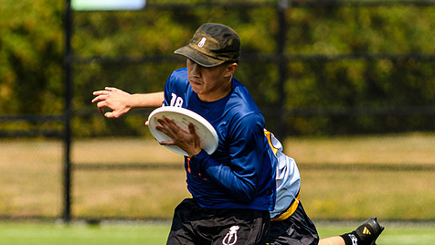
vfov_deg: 1.8
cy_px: 144
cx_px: 238
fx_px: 7776
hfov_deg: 3.2
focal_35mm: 674
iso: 100
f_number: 3.2
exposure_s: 1/1000
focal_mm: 200
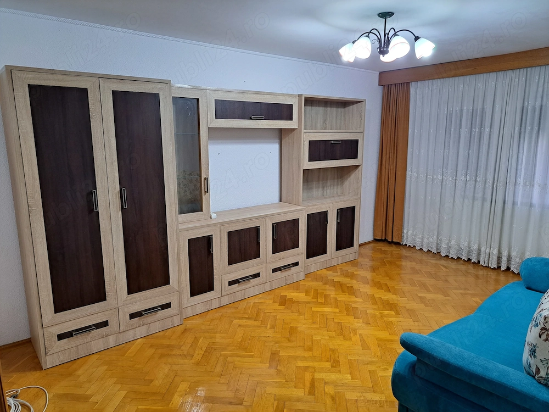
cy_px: 206
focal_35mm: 24
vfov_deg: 56.8
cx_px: 274
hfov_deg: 71.6
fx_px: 381
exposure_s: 1/50
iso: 100
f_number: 1.8
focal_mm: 5.23
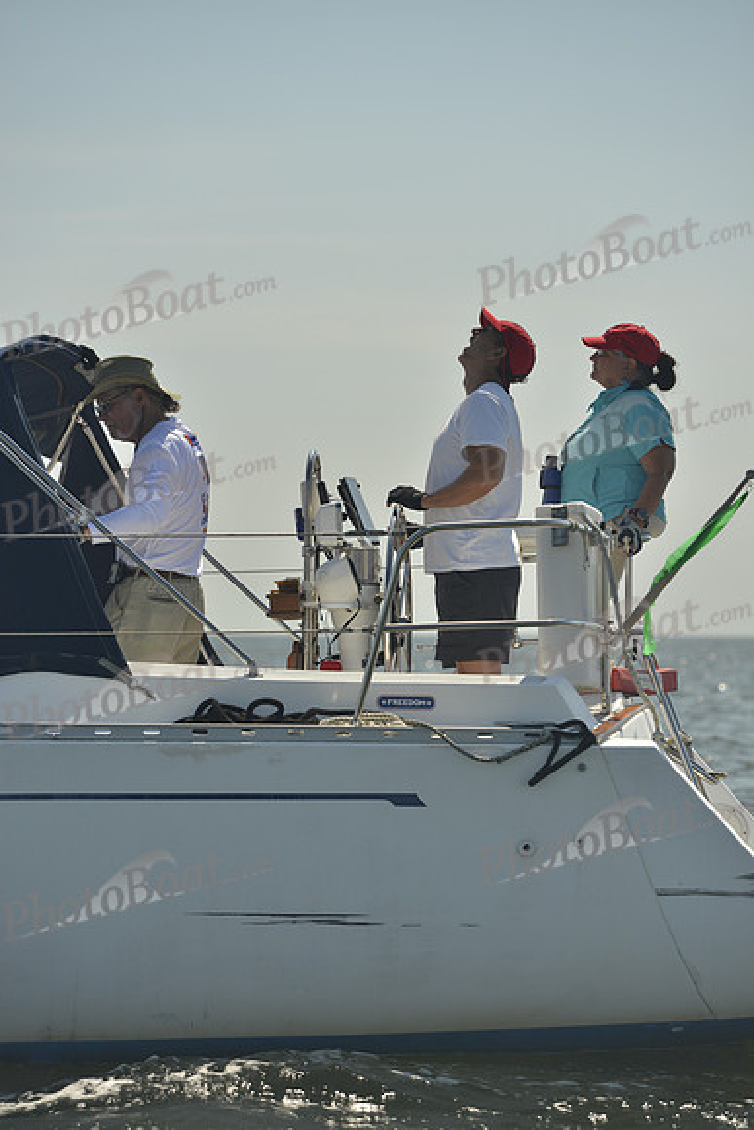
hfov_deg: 9.8
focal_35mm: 140
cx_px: 377
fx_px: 4395
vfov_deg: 14.7
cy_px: 565
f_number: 5.6
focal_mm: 140
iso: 200
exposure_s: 1/1000
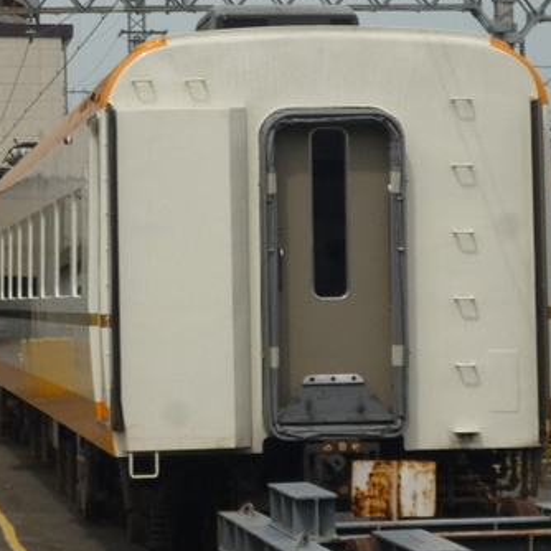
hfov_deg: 10.6
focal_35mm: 165
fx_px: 2971
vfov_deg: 10.6
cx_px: 304
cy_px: 193
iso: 125
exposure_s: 1/100
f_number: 16
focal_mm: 13.9
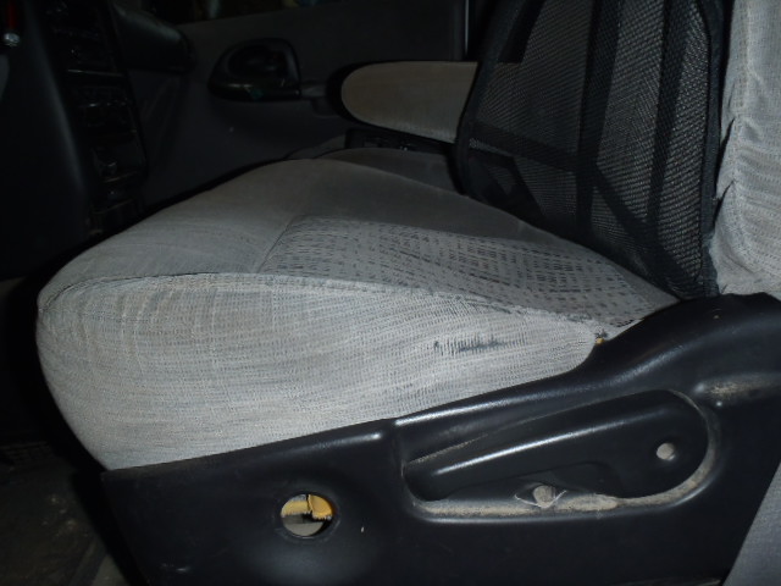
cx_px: 390
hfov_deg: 63.4
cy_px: 293
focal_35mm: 28
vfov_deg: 49.7
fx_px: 632
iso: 100
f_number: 3.9
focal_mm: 5
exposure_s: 1/30
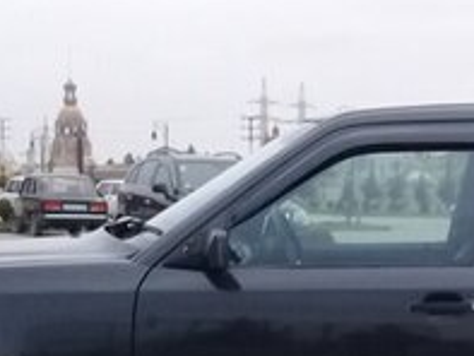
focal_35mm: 104
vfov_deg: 13.8
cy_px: 427
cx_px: 404
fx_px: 1425
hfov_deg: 18.6
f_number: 2.2
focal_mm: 3.3
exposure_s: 1/100
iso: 64
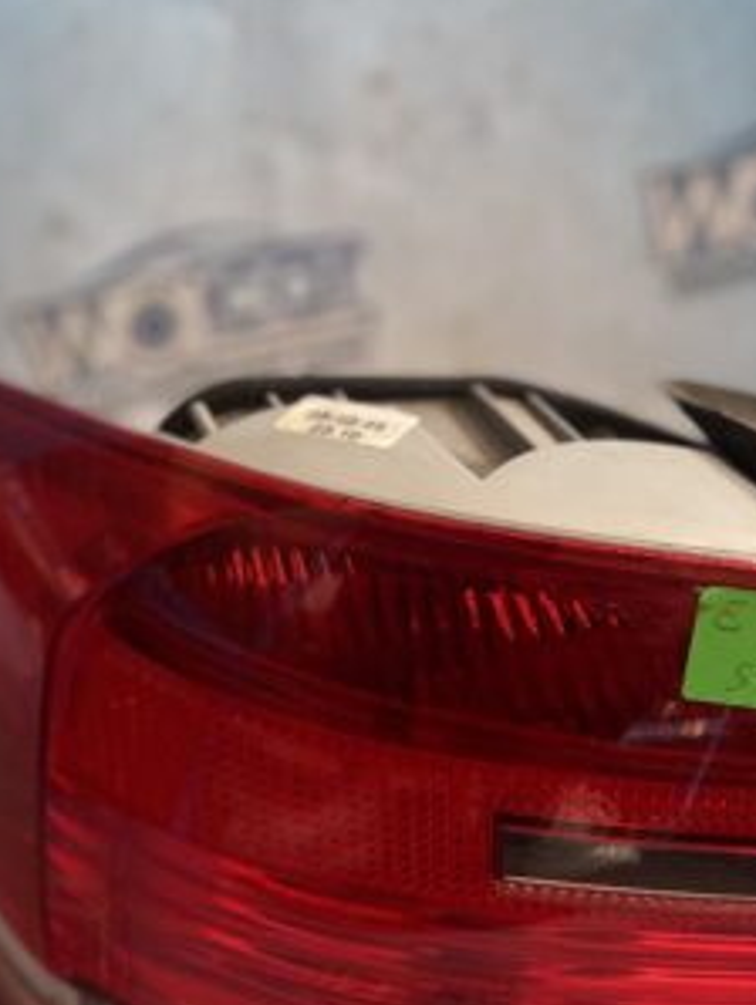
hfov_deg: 29.1
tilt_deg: -42.2
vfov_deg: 37.4
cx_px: 425
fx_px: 1454
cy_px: 730
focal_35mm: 50
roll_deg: -4.5
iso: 250
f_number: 1.6
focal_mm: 5.1
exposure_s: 1/60
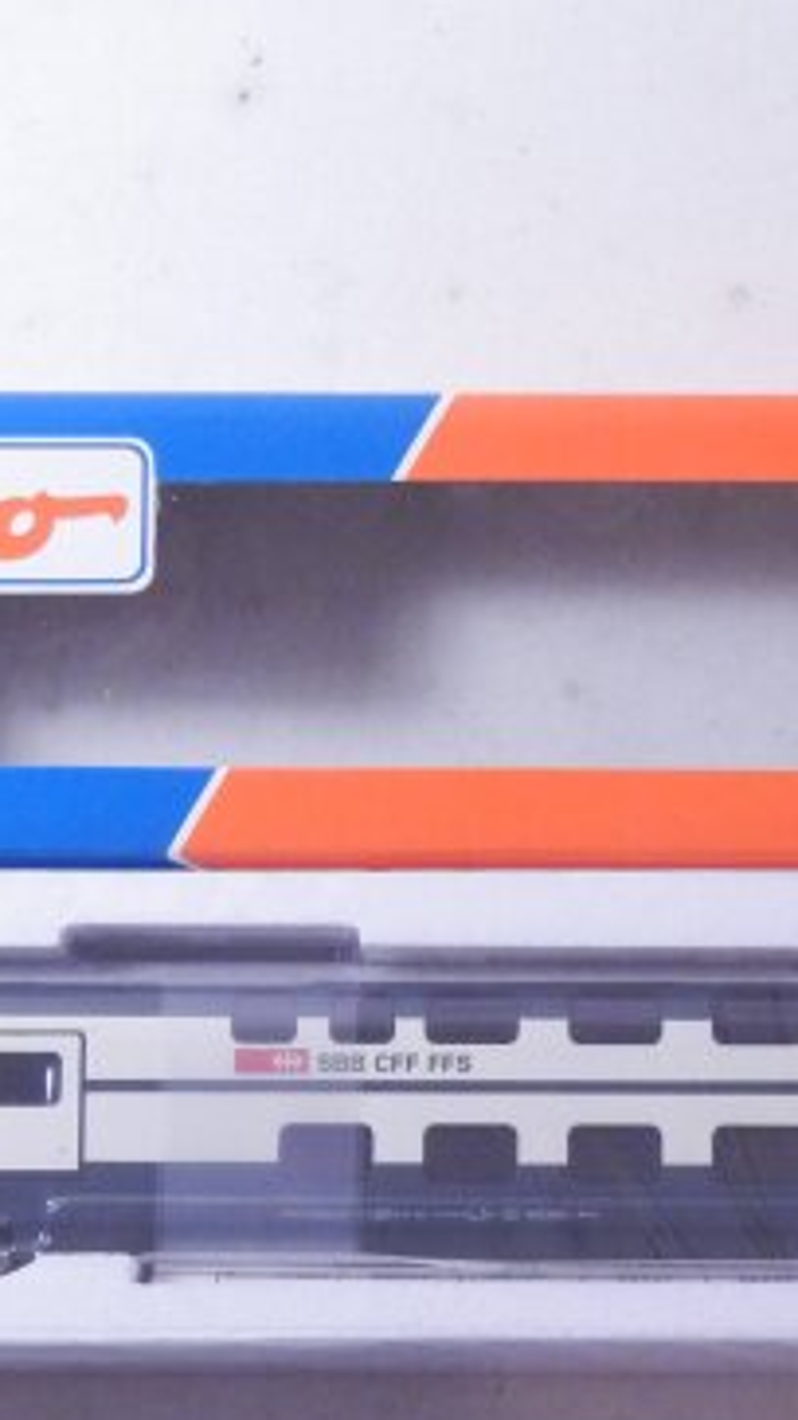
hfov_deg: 10.2
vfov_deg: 18.0
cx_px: 595
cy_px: 849
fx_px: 4480
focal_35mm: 119
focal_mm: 11.9
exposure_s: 1/160
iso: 1000
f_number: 4.4
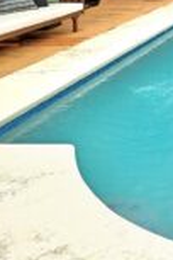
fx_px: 396
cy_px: -66
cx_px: 332
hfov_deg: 18.1
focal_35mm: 55
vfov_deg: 29.9
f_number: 10
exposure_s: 1/125
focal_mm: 14
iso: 400
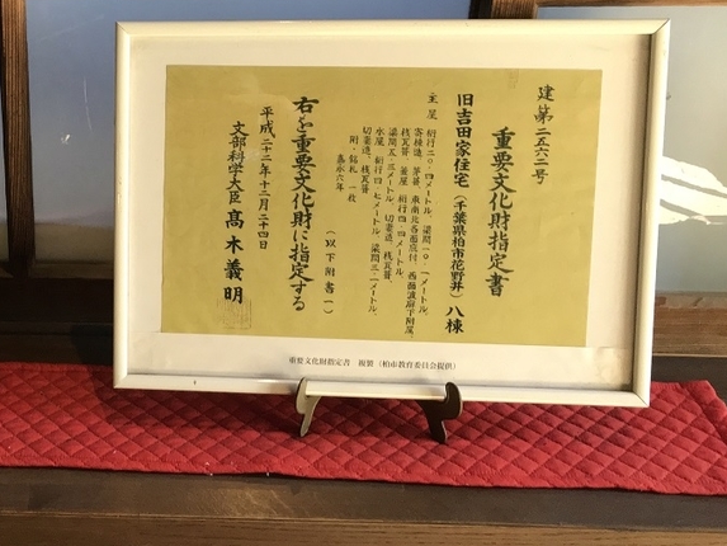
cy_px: 199
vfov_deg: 29.0
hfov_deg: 36.0
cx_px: 84
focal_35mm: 50
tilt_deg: -26.9
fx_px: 1050
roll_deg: +1.5
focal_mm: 3.99
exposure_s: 1/33
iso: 125
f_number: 1.8
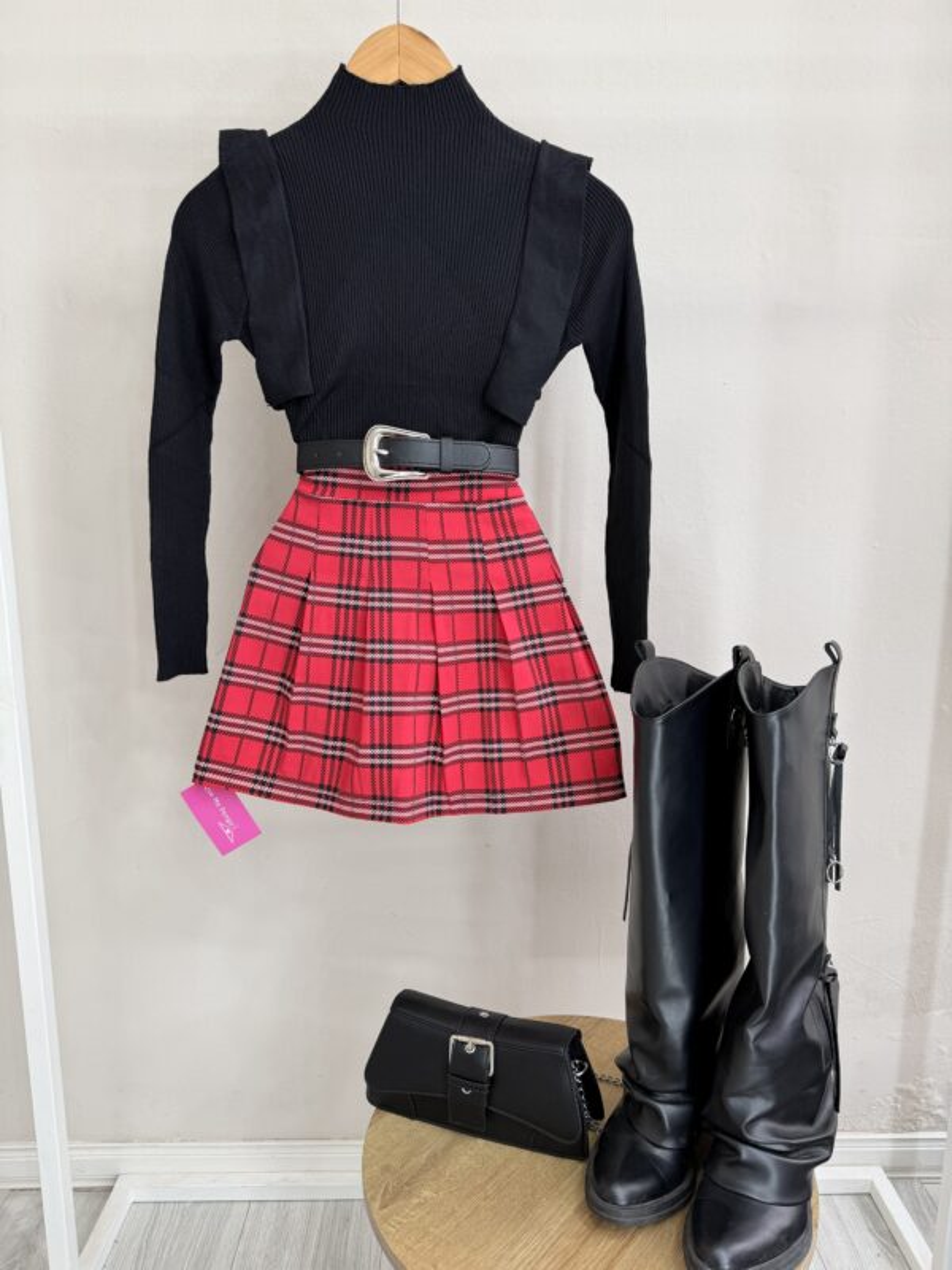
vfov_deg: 71.6
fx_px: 880
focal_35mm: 24
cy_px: 635
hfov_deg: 56.8
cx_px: 476
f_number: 1.78
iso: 64
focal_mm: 6.76
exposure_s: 1/100
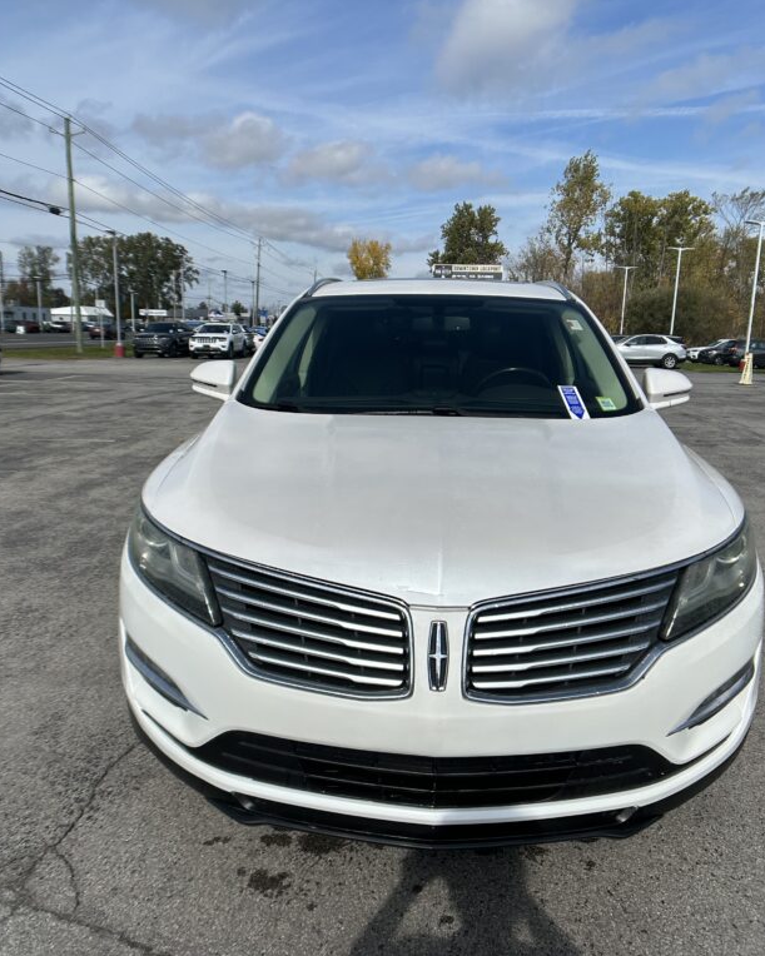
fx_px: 962
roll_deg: -1.3
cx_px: 388
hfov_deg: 43.3
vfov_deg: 52.8
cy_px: 477
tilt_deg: -11.6
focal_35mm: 34
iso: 50
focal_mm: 5.7
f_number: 1.5
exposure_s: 1/6993
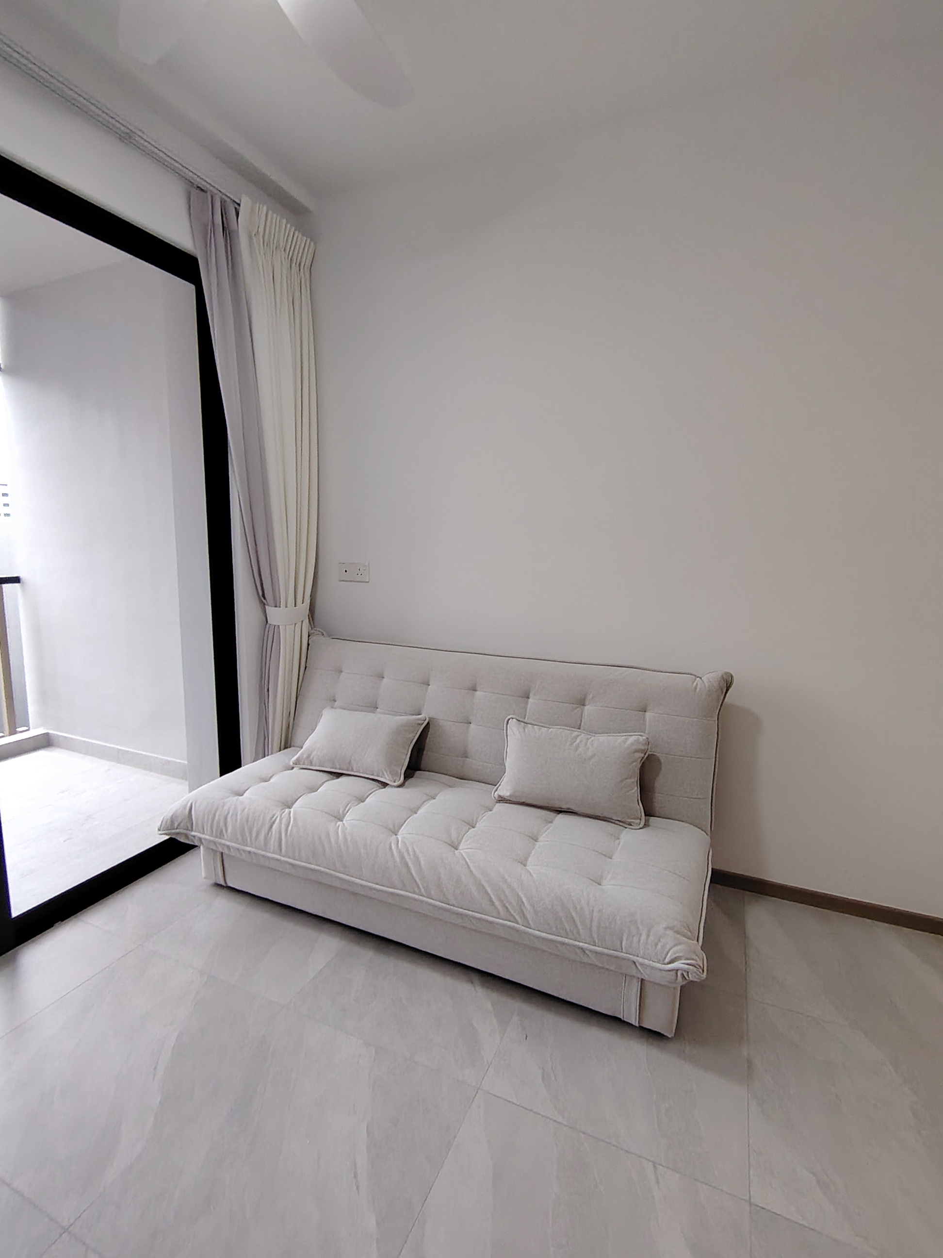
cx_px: 472
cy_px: 629
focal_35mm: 17
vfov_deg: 91.0
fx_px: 617
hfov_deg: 74.7
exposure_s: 1/50
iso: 252
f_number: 2.2
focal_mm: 1.42
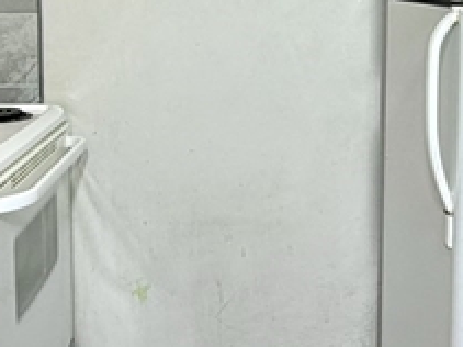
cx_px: 248
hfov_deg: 28.6
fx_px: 909
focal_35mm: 68
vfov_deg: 21.4
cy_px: 97
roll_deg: +0.5
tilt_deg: -7.9
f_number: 2.2
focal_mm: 2.22
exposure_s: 1/120
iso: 64
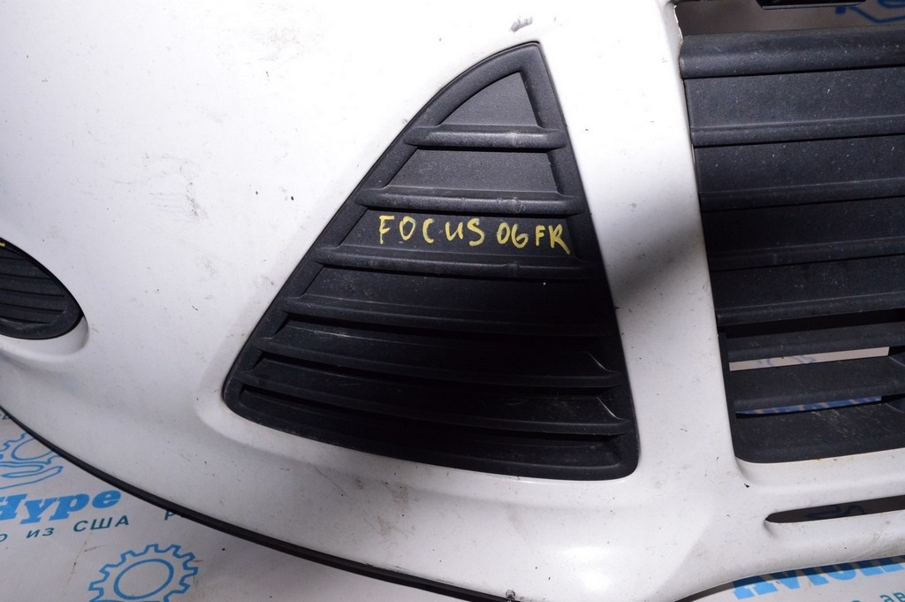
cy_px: 301
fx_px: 754
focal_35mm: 30
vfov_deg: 43.5
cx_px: 452
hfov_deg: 62.0
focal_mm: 20
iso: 1600
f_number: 8
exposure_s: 1/200
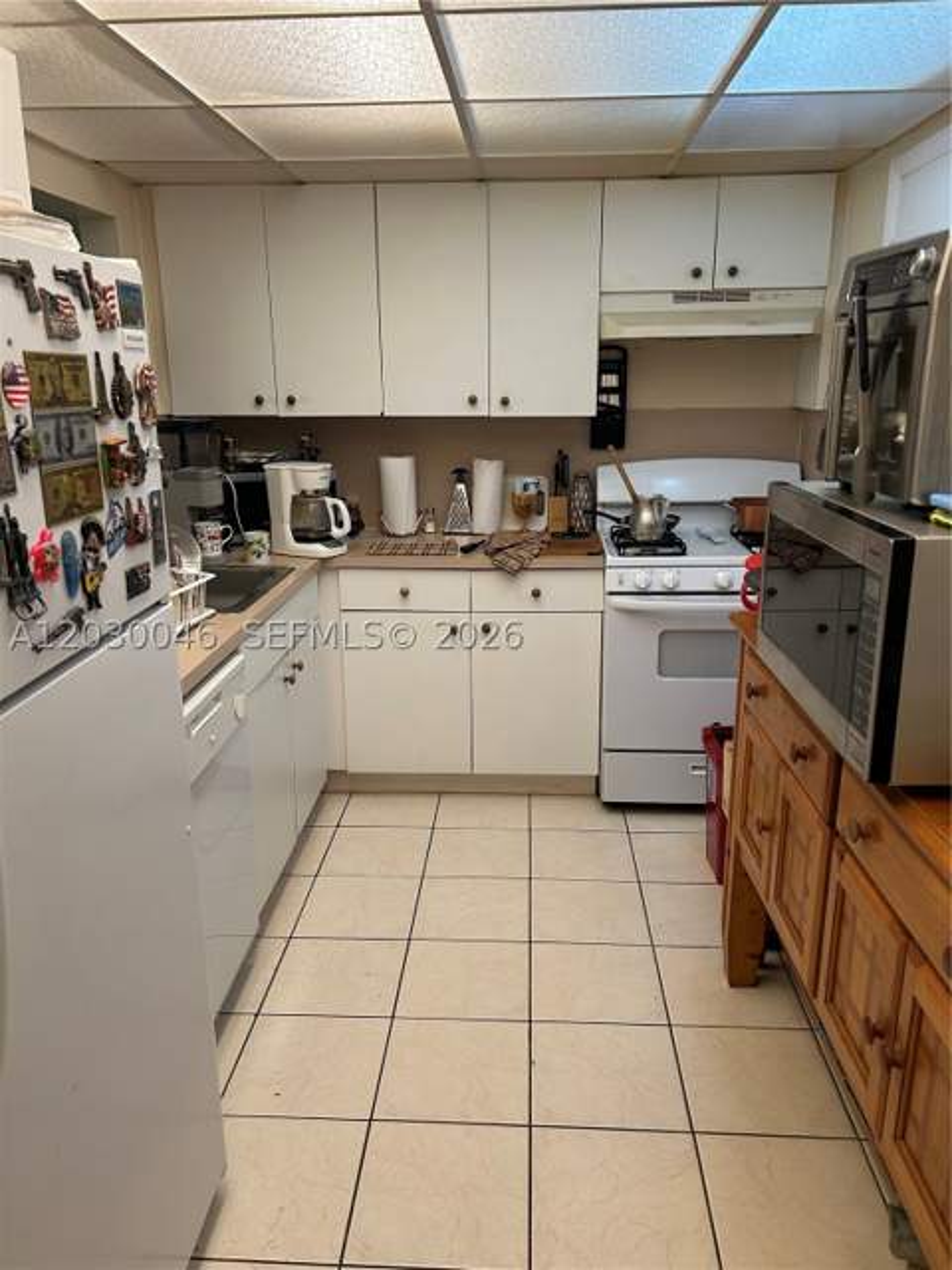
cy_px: 635
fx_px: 953
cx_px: 476
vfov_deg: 67.3
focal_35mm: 26
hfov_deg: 53.1
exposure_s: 1/60
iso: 125
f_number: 1.5
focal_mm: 5.7
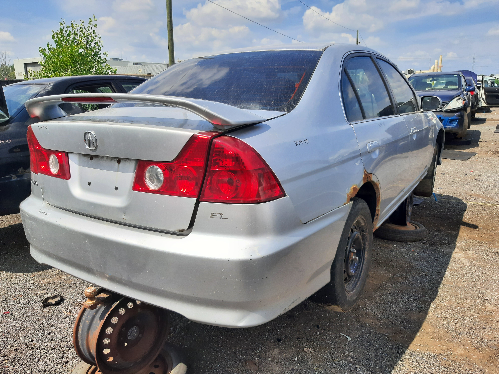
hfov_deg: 67.3
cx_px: 250
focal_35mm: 26
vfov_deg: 53.1
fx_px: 375
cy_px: 187
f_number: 1.7
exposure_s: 1/1511
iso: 40
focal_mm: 3.92
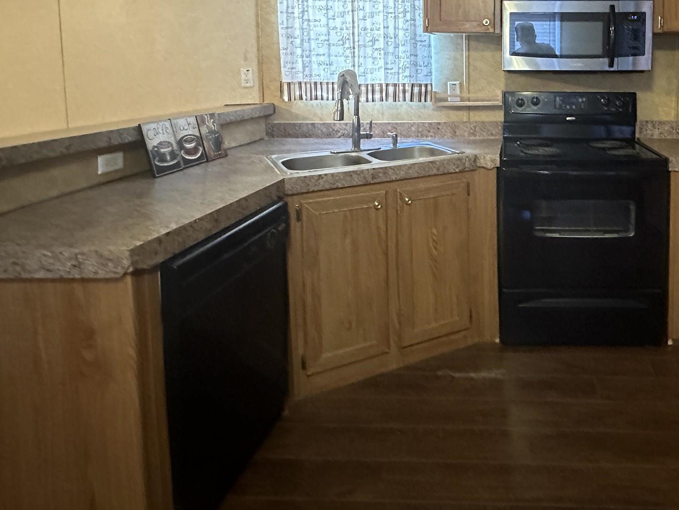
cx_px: 502
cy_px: 101
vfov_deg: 49.9
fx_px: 510
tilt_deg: -3.9
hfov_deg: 63.7
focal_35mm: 26
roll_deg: +0.0
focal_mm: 2.22
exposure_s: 1/60
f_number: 2.2
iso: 1250
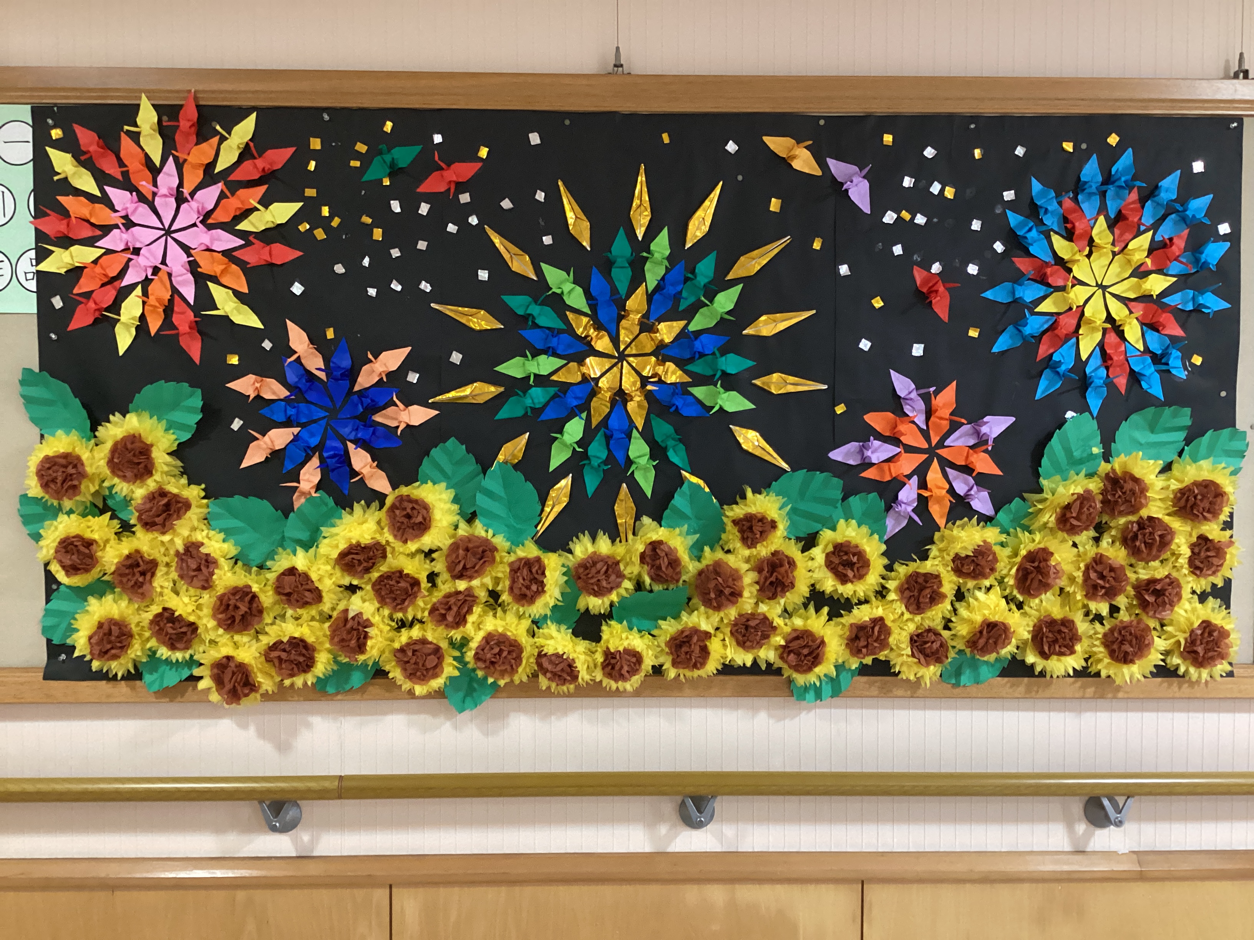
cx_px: 627
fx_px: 1123
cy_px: 470
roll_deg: -0.6
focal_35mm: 31
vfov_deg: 45.4
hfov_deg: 58.4
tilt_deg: -2.5
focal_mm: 3.3
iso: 400
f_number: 2.4
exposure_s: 1/40
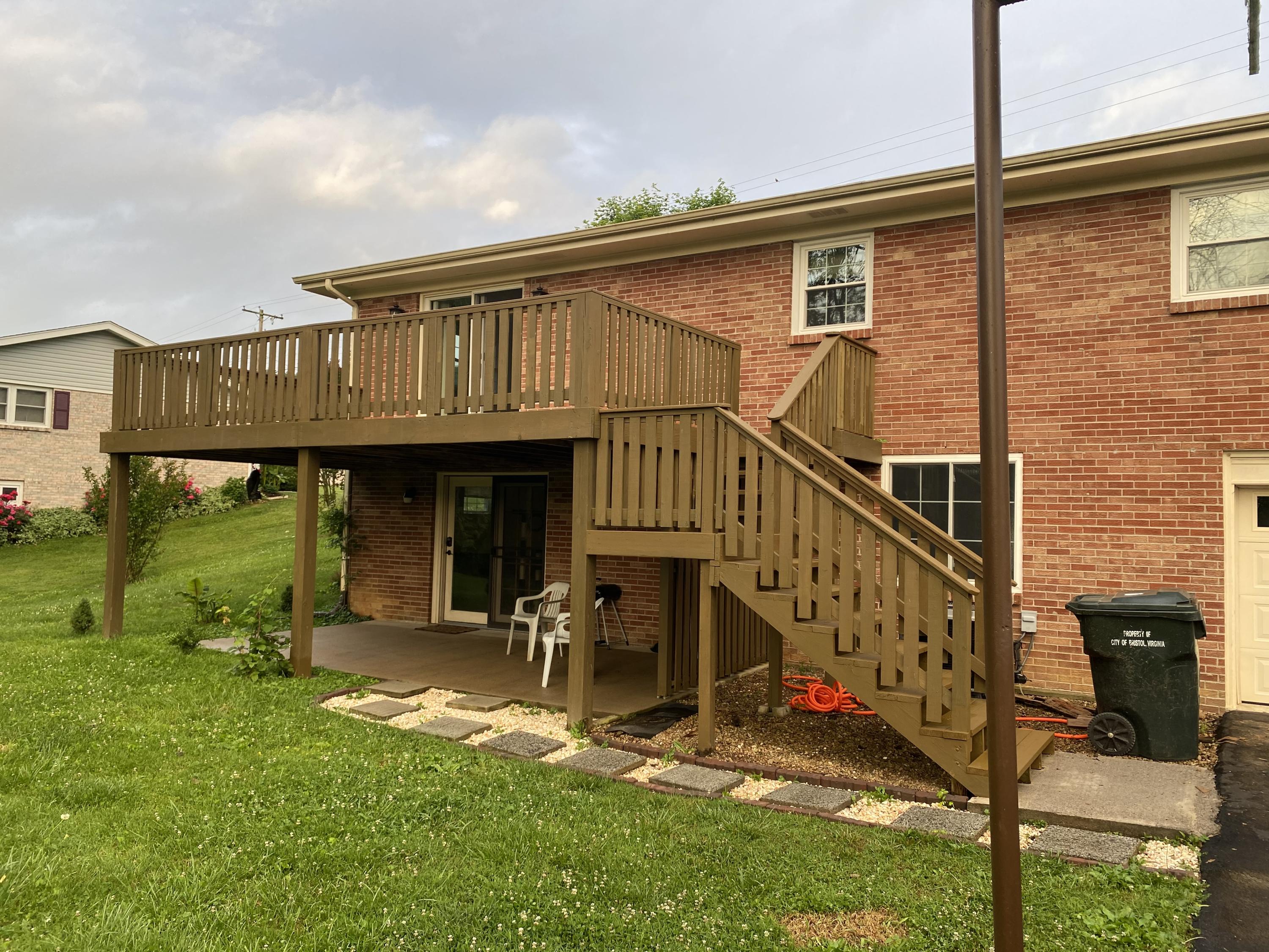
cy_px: 476
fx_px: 953
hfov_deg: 67.3
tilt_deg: +3.4
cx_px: 634
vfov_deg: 53.1
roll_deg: -1.9
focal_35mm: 26
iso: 32
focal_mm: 4.25
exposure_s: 1/124
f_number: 1.8
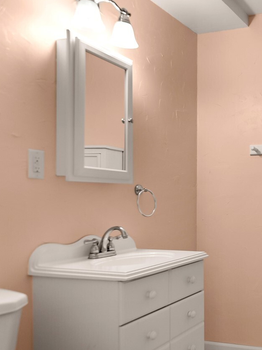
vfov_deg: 50.5
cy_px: 197
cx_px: 294
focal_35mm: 37
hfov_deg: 33.6
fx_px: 369
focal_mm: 18.8
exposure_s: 1/15
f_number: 2.8
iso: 400
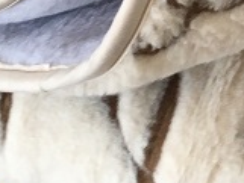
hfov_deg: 13.1
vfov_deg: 10.1
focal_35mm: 144
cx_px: 344
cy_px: -54
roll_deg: +1.7
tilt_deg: -43.6
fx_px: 1016
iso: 64
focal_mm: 4.15
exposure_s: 1/33
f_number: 2.2
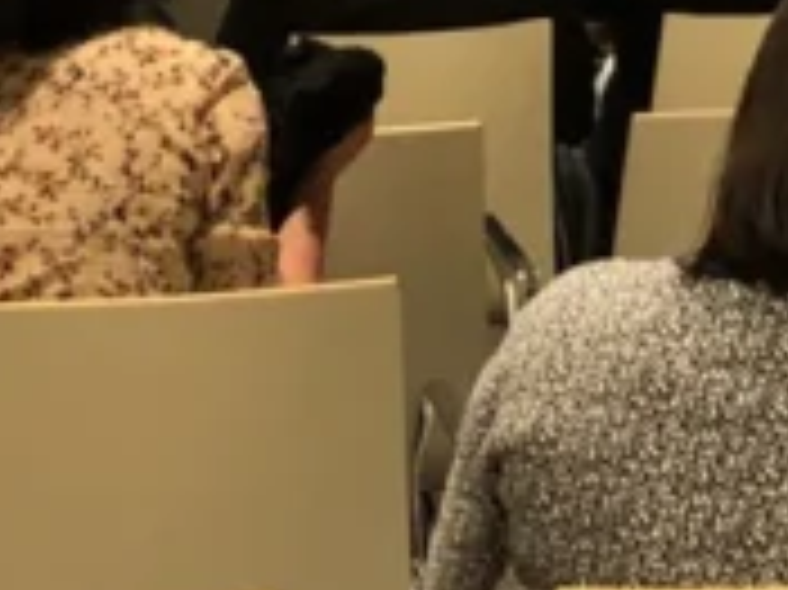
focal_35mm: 164
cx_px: 410
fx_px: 3731
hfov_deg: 12.1
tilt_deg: +4.9
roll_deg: +0.3
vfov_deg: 8.5
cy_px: -644
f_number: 1.8
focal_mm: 3.99
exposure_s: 1/17
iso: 100
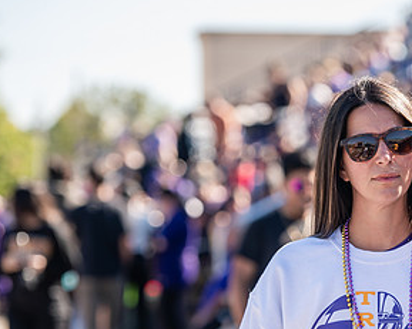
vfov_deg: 6.3
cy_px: 237
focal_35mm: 245
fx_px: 2986
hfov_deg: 7.9
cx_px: 369
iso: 100
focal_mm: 130
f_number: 3.5
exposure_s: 1/320
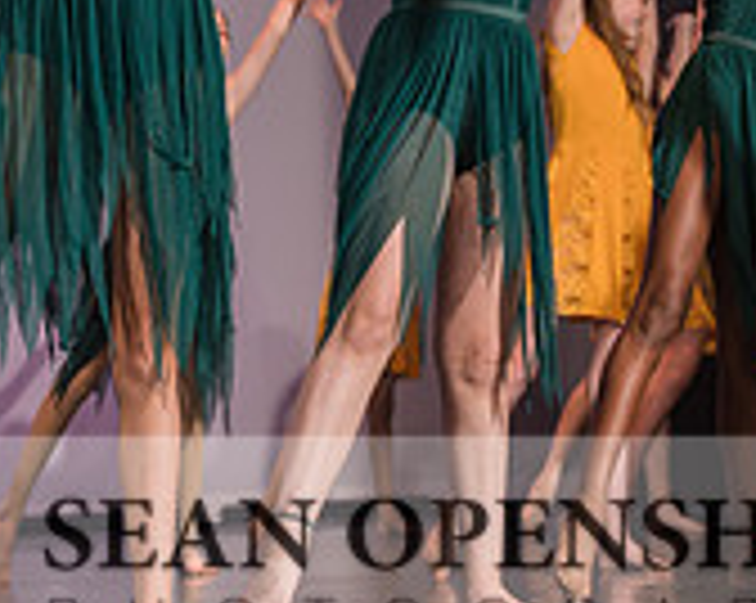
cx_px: 256
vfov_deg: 10.5
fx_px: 3263
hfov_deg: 13.2
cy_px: 97
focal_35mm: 146
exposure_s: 1/500
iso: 400
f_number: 2.8
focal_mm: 45
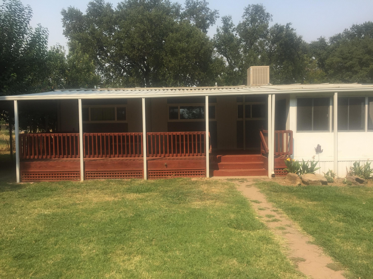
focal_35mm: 29
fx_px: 312
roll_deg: +0.4
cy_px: 140
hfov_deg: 61.7
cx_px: 186
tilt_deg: -2.7
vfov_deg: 48.2
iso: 32
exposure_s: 1/1582
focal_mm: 4.15
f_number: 2.2
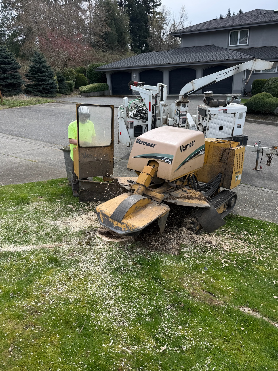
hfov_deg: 56.8
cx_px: 139
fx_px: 257
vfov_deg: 71.6
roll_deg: +4.0
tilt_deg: -23.4
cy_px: 186
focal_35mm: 24
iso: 80
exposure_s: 1/2445
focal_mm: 6.76
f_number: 1.78
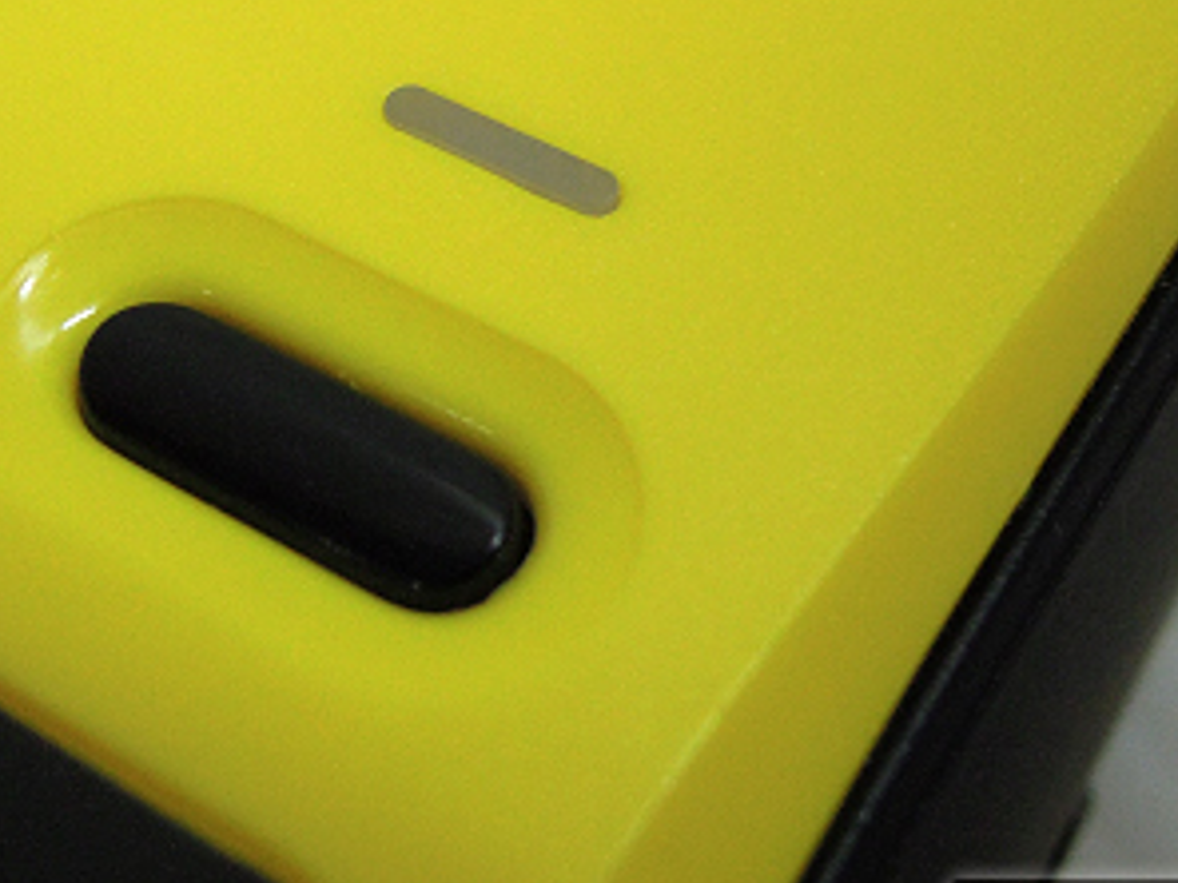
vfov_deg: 21.8
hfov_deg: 28.8
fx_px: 2280
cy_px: 282
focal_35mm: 67
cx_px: 414
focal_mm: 5.5
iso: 400
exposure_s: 1/40
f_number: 3
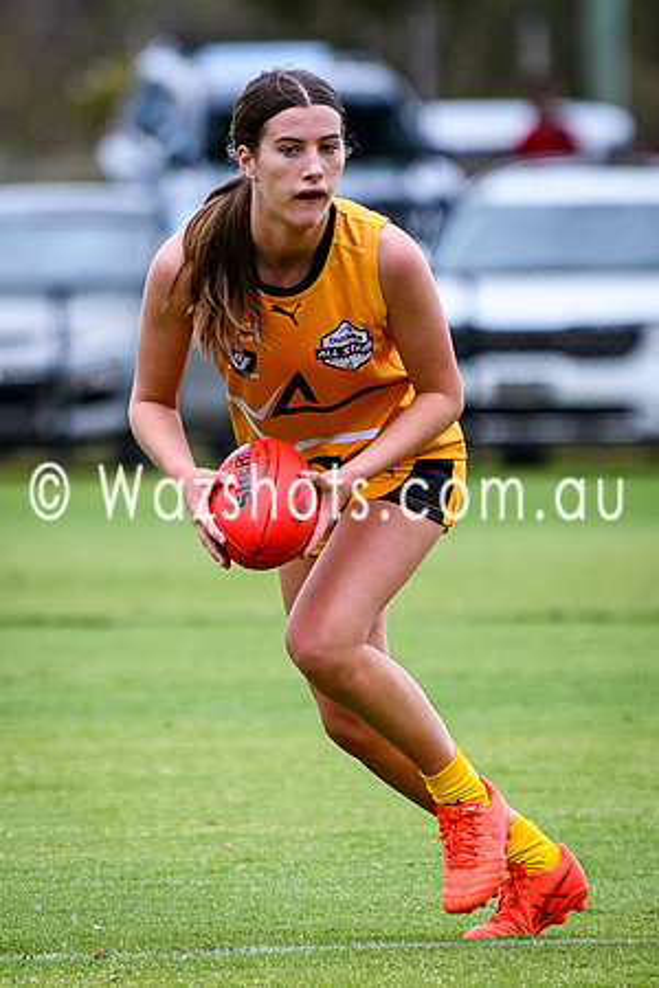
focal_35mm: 846
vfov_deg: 2.4
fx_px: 23215
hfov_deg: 1.6
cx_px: 261
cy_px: 640
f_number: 2.8
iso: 320
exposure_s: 1/1600
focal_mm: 200
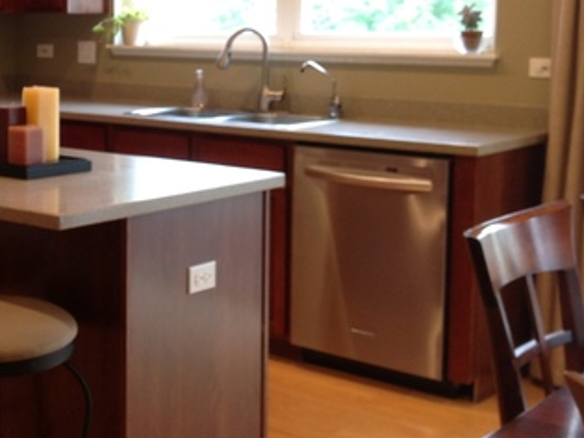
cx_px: 48
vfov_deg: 20.5
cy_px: 106
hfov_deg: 26.4
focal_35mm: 71
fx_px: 1197
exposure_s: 1/15
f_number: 2.4
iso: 100
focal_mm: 4.28
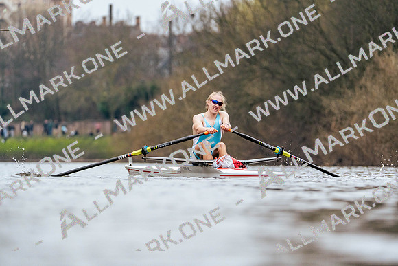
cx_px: 199
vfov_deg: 3.7
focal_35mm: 376
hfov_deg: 5.5
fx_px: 4158
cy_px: 133
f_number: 6.3
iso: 3200
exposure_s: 1/2000
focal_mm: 376
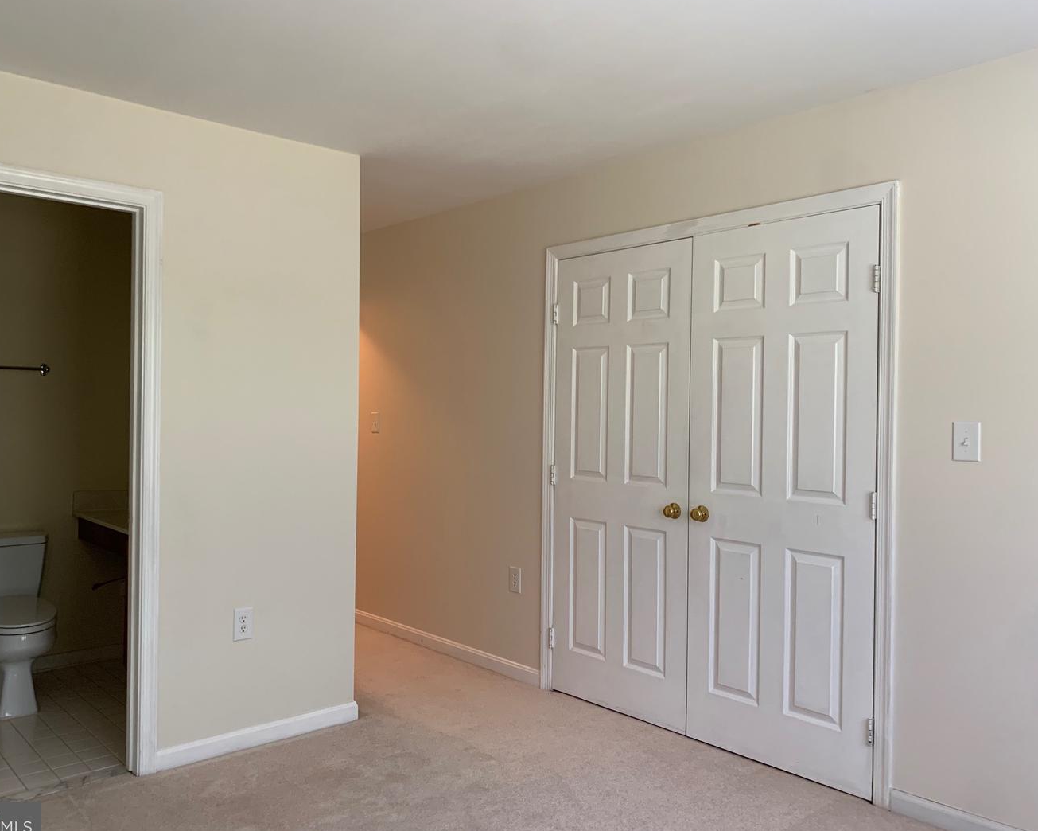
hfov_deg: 62.1
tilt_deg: +0.4
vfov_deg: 51.5
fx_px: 860
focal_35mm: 28
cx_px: 474
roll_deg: -0.9
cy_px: 418
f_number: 1.8
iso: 100
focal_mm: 4.25
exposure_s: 1/60
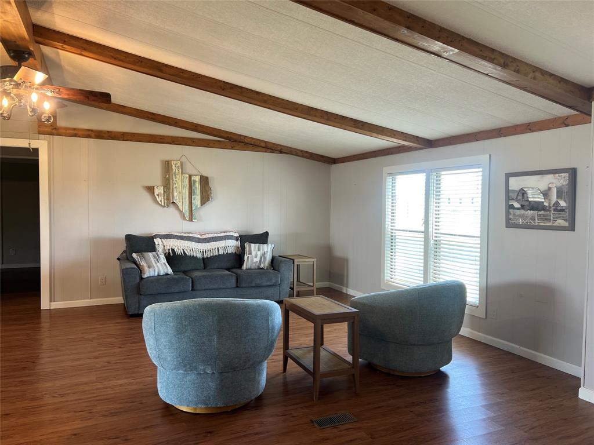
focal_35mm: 26
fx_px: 446
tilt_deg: -1.9
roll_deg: -0.9
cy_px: 222
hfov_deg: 67.3
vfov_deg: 53.1
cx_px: 297
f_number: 1.5
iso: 64
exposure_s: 1/60
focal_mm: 5.7
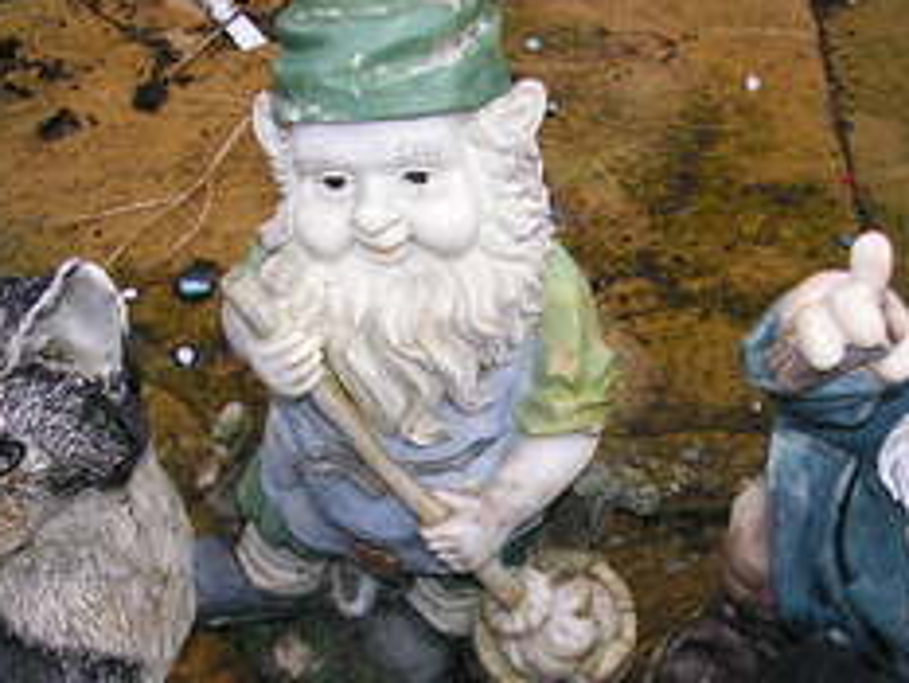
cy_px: 546
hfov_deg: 28.5
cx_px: 527
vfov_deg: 21.4
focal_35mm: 68
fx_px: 1787
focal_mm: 6
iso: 64
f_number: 3.2
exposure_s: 1/125
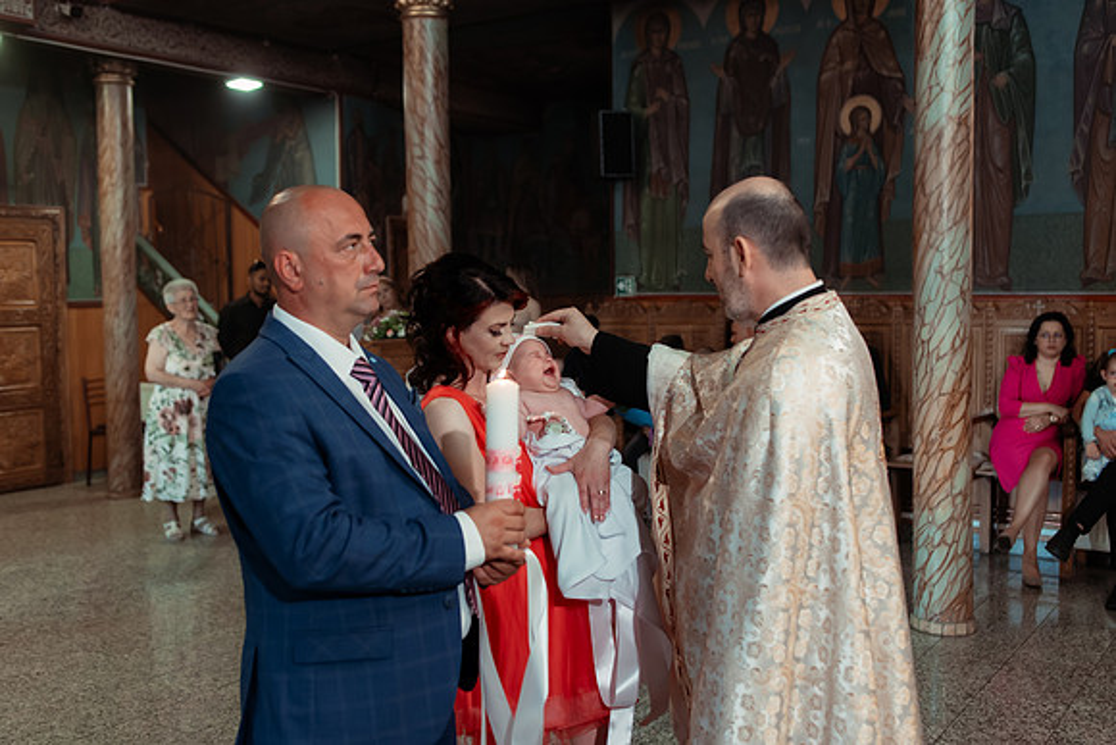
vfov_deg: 36.8
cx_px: 558
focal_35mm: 36
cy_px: 372
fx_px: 1118
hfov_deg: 53.0
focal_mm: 35
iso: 1600
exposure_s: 1/160
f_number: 2.8
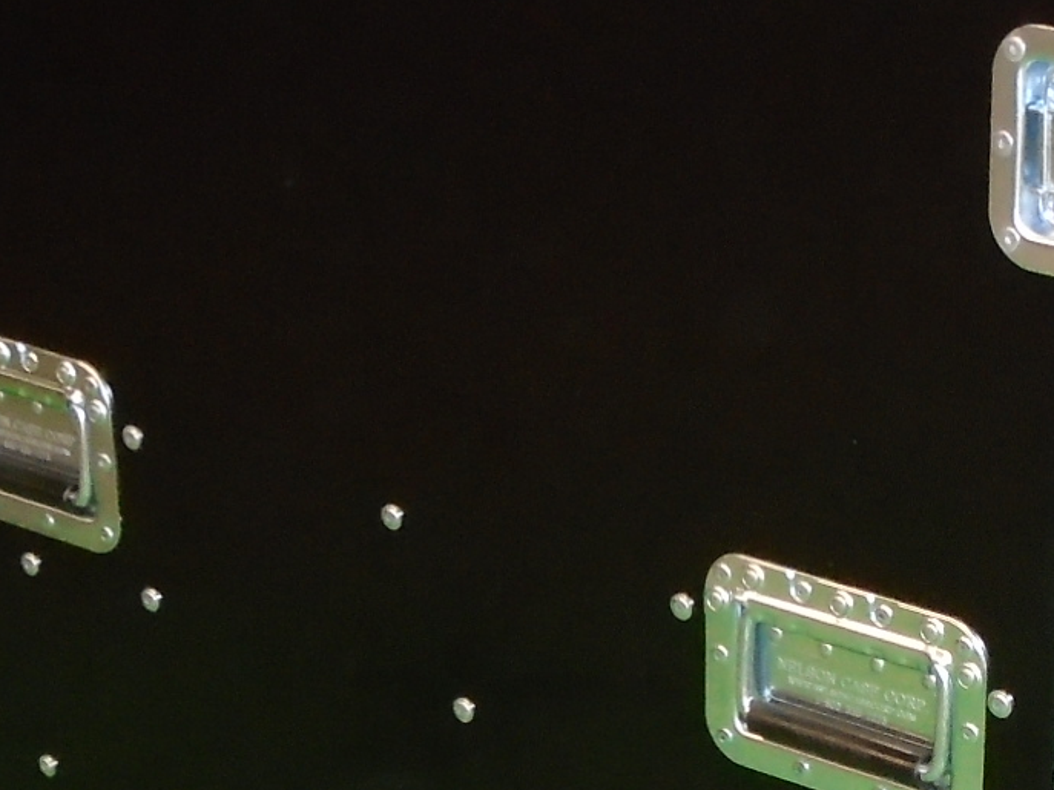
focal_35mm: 117
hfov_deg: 16.6
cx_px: 993
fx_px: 3562
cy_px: 954
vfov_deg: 12.4
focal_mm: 5.5
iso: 400
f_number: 3.5
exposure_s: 1/40
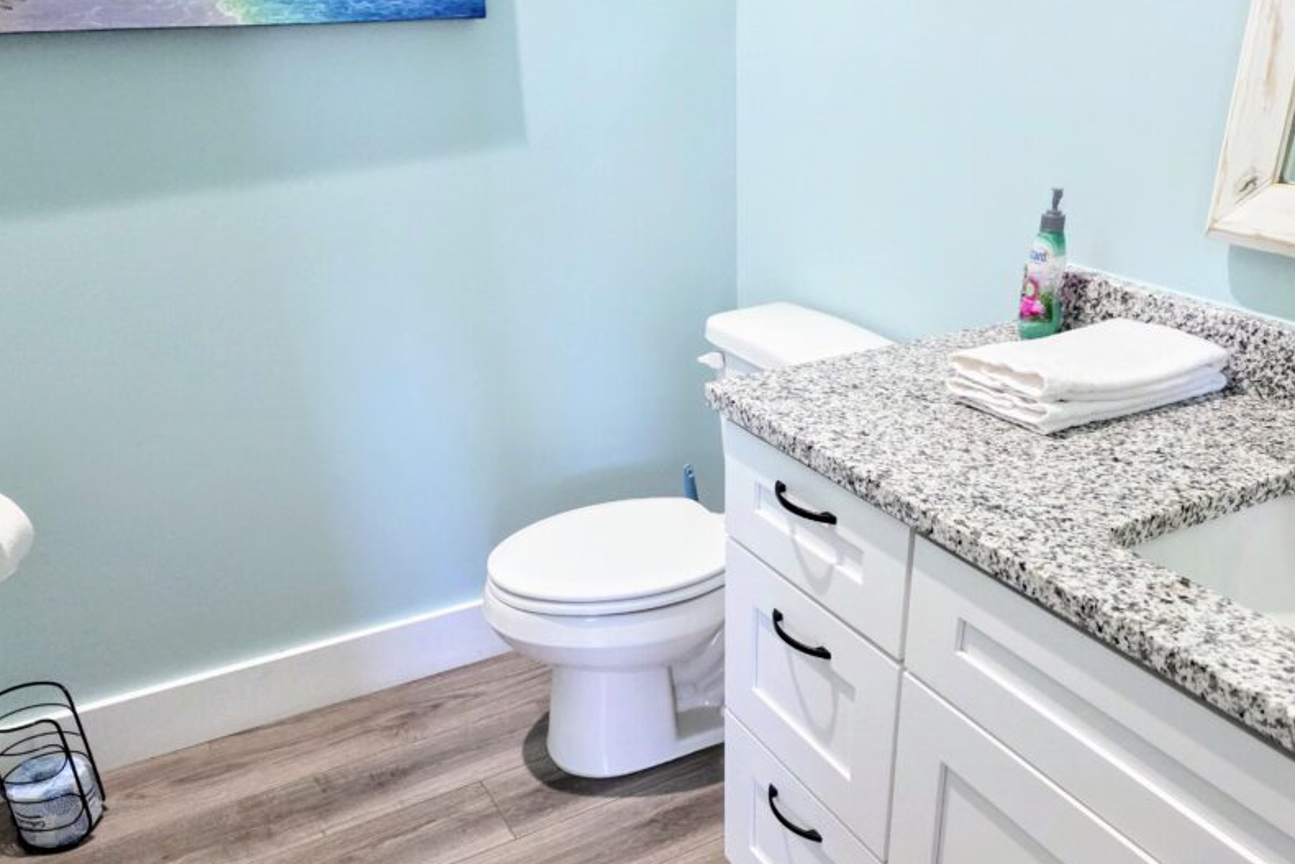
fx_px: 1115
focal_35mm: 31
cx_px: 710
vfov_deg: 41.9
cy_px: 556
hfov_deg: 60.2
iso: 640
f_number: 1.7
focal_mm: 6.3
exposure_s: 1/120
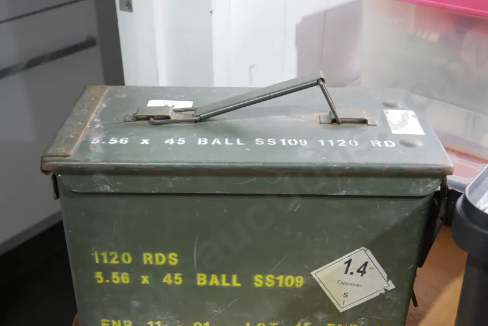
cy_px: 232
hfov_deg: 43.6
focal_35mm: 45
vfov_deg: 29.5
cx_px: 239
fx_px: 610
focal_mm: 17
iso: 500
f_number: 4
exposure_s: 1/60
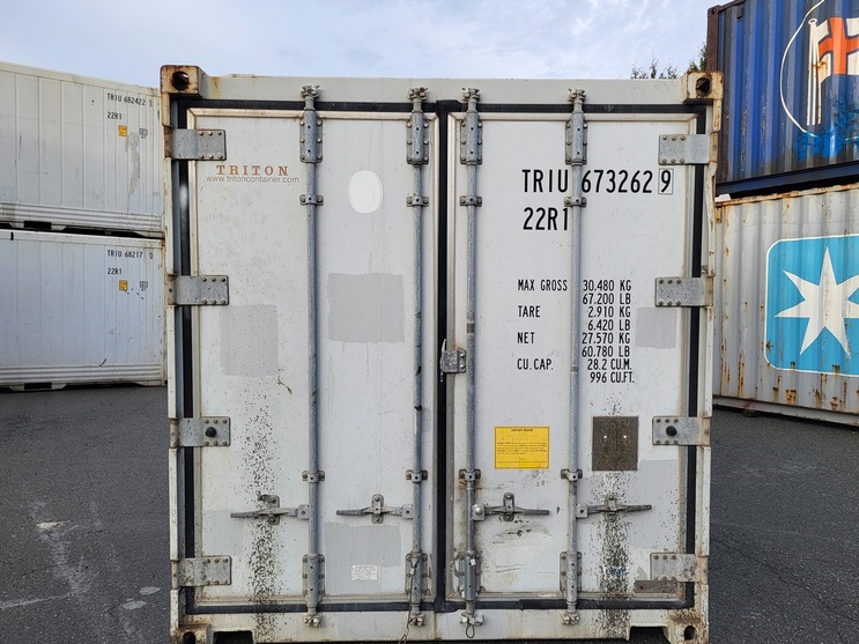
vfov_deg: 49.7
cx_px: 447
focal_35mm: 28
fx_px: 695
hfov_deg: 63.4
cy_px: 345
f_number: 1.8
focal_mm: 5.4
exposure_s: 1/611
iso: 40
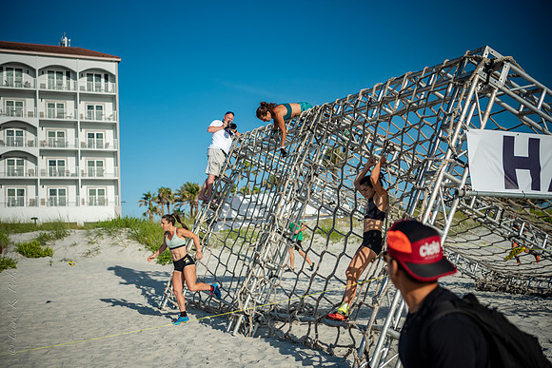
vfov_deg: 29.3
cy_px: 184
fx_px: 705
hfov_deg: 42.7
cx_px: 276
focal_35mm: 46
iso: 360
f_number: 2.8
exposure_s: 1/4000
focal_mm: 46
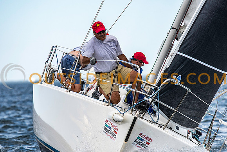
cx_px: 114
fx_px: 2838
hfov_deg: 4.6
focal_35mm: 450
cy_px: 76
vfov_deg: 3.1
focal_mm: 300
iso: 320
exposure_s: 1/2000
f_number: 5.6
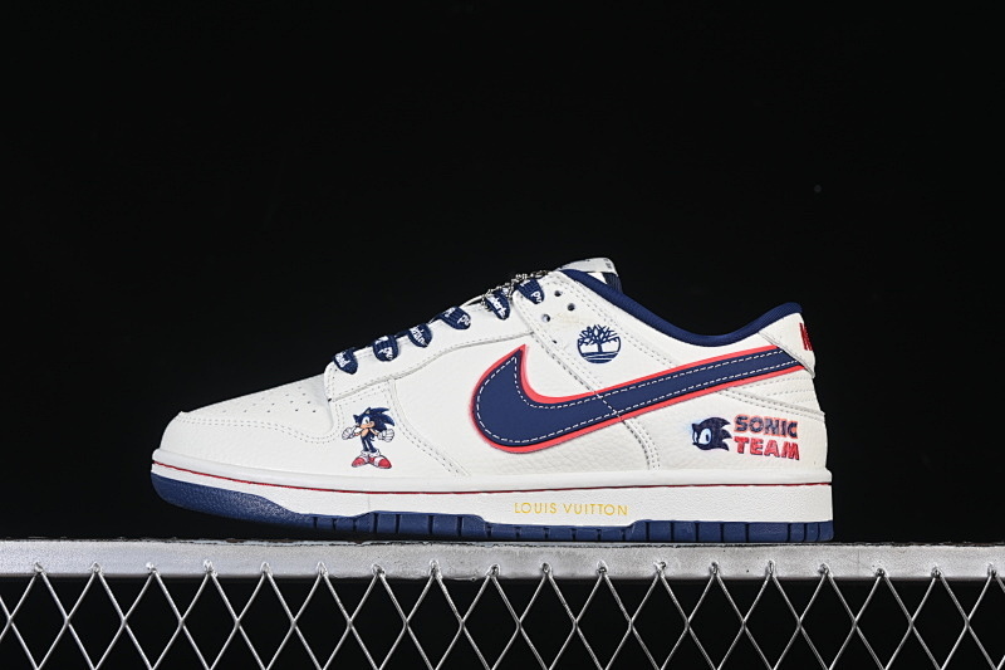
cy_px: 335
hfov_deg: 27.0
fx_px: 2093
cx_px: 502
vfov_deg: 18.2
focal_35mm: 75
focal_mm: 50
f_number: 8
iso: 160
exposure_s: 1/80
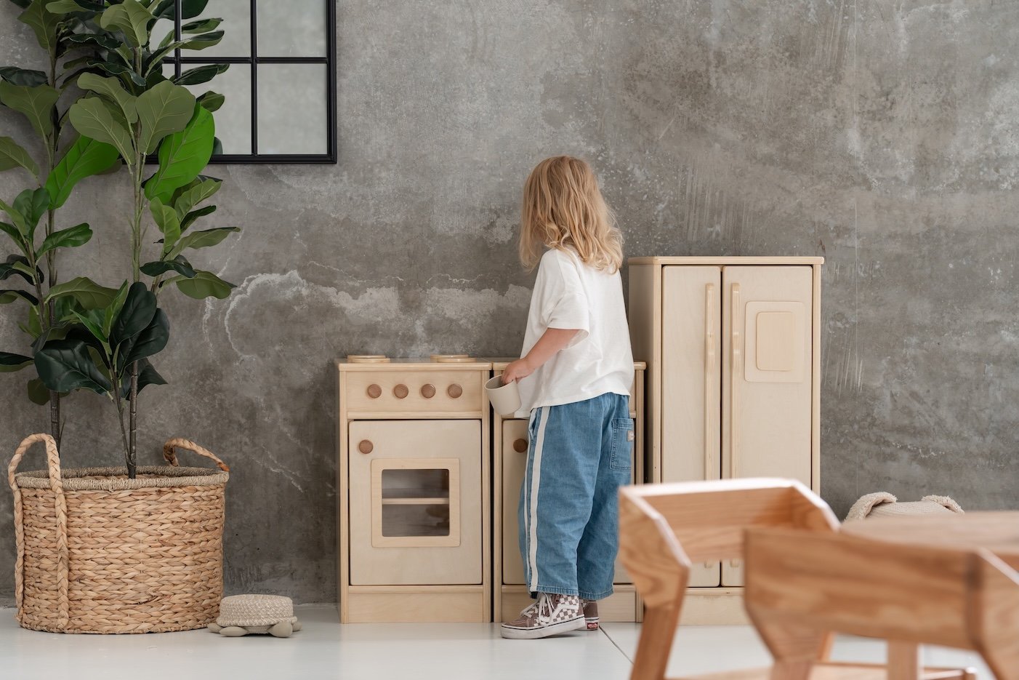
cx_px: 510
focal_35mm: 97
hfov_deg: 21.0
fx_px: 2746
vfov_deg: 14.1
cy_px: 340
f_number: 5.6
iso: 1000
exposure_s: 1/500
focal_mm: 97
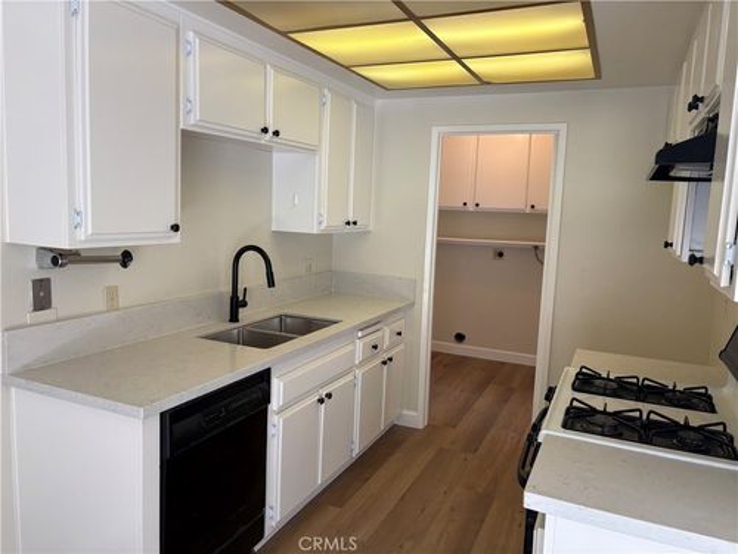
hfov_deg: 67.3
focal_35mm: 26
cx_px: 369
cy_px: 277
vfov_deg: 53.1
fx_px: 554
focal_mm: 5.96
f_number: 1.6
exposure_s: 1/120
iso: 80
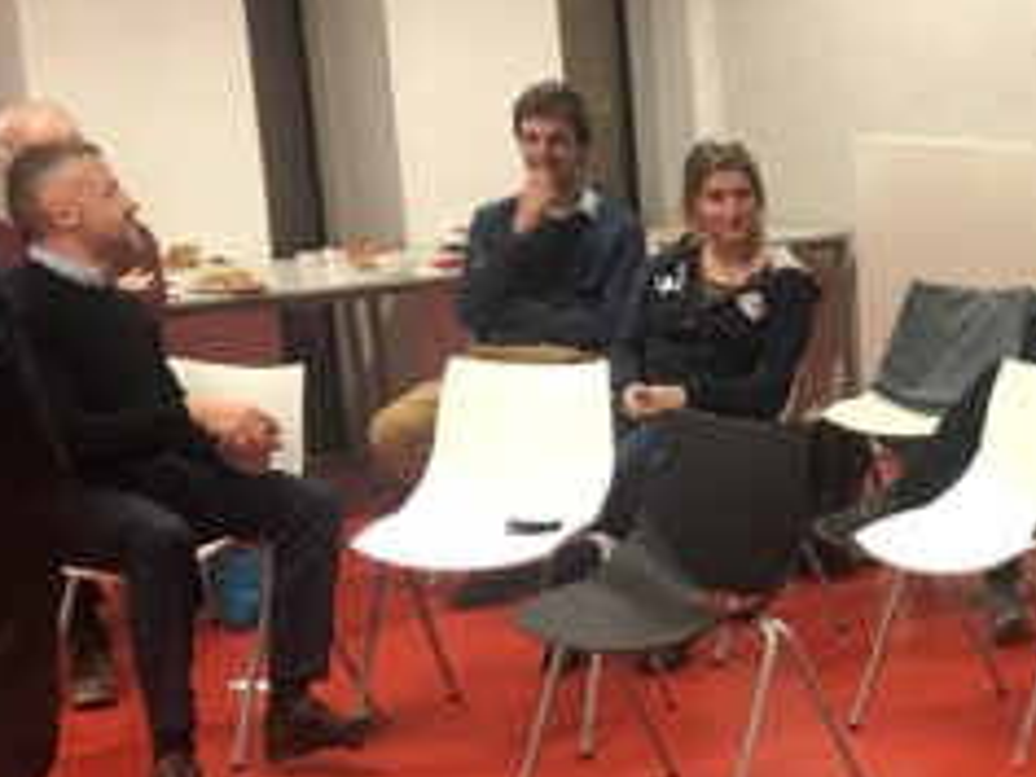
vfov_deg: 16.0
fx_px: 2723
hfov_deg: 19.1
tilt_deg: -16.4
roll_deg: -1.0
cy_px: 759
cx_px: 1523
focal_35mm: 91
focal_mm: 3.99
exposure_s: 1/20
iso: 40
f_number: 1.8
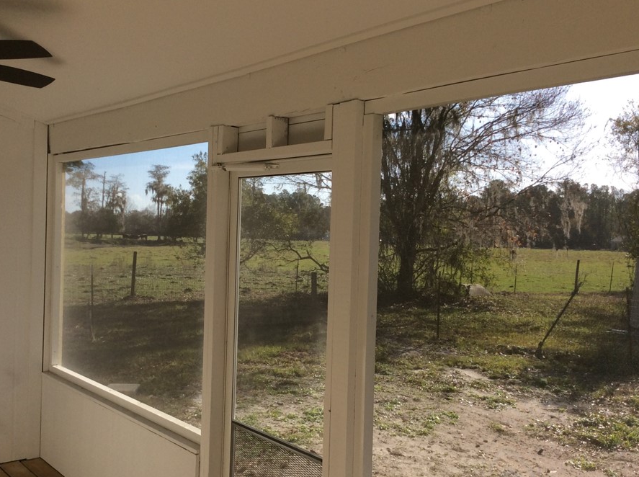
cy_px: 259
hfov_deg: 50.1
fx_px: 682
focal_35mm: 37
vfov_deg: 38.5
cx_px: 287
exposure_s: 1/867
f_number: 2.4
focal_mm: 3.3
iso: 32
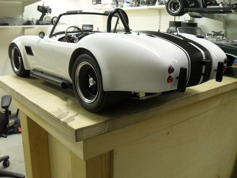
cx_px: 118
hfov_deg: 52.6
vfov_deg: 40.7
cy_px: 89
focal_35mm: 35
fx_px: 240
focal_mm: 6.2
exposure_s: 1/20
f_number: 2.8
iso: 200
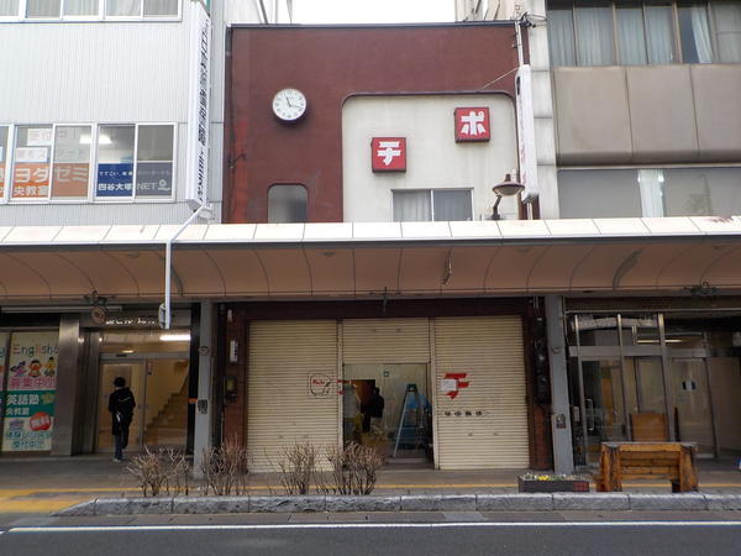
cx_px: 370
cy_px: 278
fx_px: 642
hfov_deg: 60.0
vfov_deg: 46.8
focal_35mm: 30
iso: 125
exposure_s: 1/60
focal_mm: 4.1
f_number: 3.3
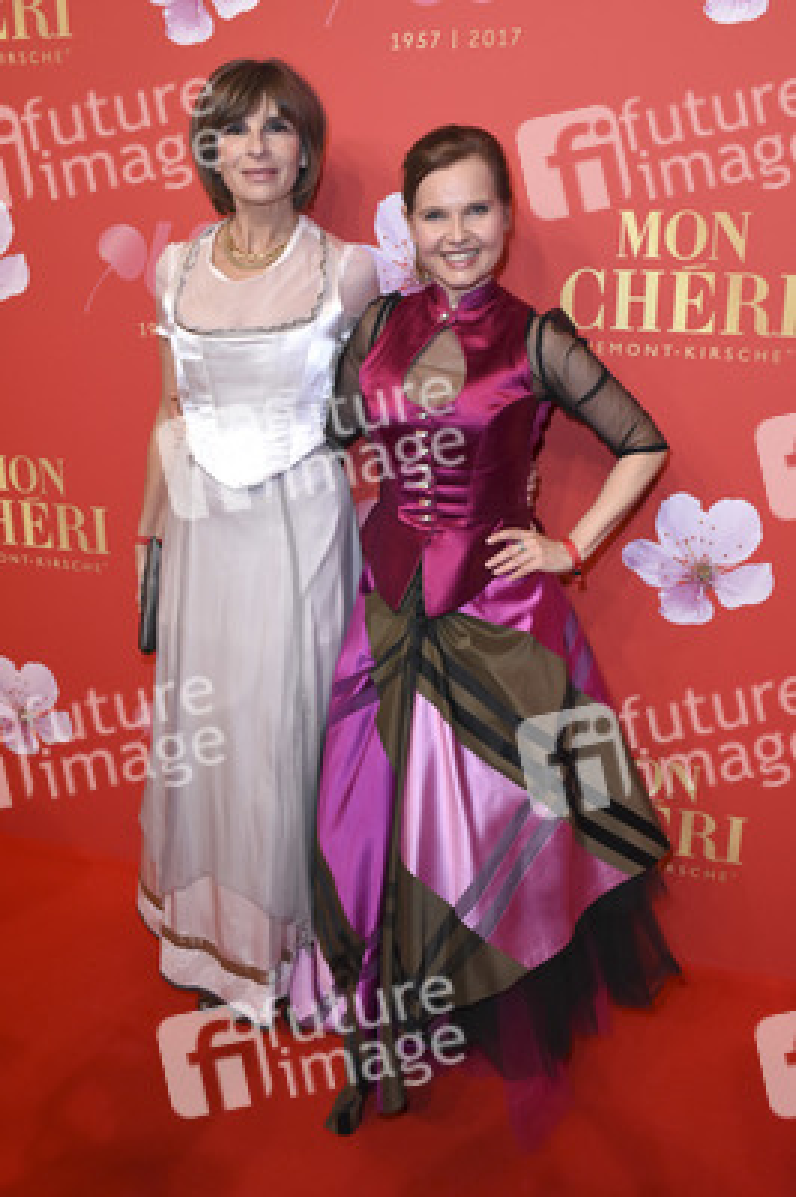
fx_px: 1096
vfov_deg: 57.3
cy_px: 598
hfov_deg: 39.9
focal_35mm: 33
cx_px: 398
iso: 1600
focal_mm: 22
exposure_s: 1/160
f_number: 6.3
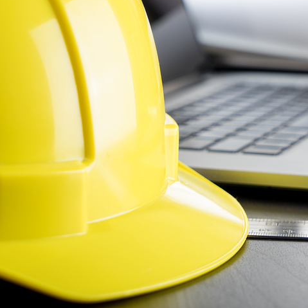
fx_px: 1188
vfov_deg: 14.7
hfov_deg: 14.7
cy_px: 64
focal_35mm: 118
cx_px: 239
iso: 100
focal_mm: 53
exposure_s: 1/15
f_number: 5.6
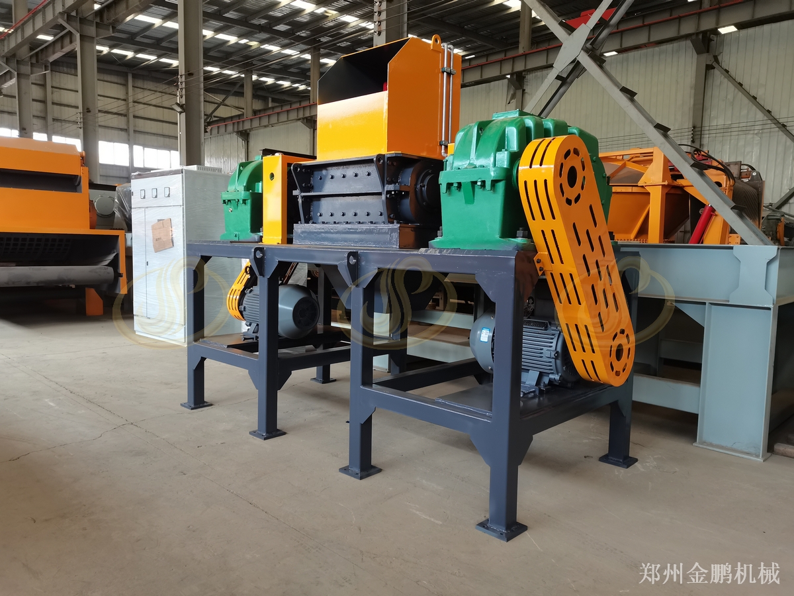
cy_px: 298
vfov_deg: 53.1
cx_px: 397
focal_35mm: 26
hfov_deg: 67.3
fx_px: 596
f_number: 1.8
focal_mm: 5.58
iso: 250
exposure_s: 1/50
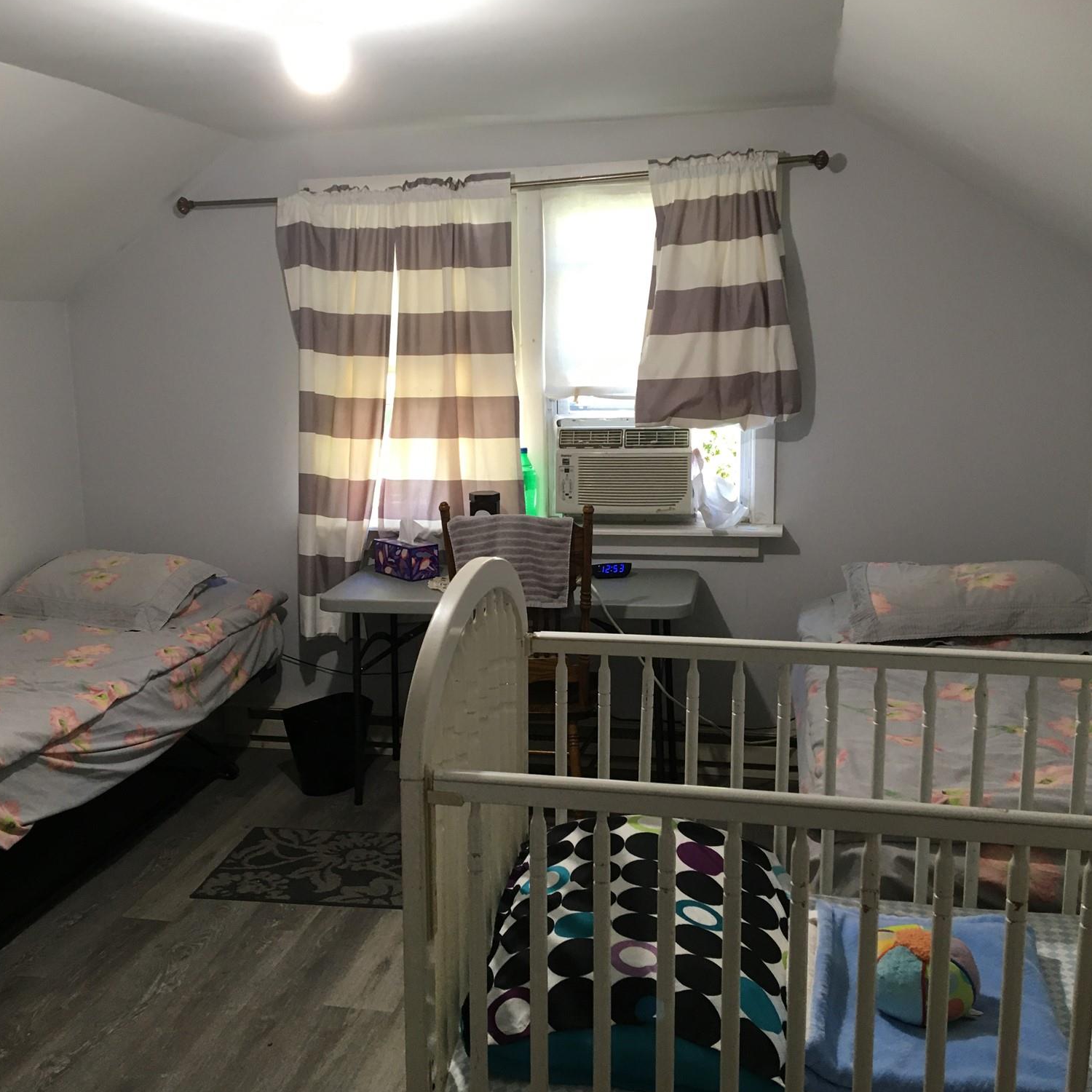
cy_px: 550
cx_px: 494
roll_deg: +2.2
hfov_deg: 47.2
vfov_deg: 47.2
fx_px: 1249
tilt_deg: -9.5
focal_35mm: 35
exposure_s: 1/30
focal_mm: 4.15
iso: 80
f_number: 2.2
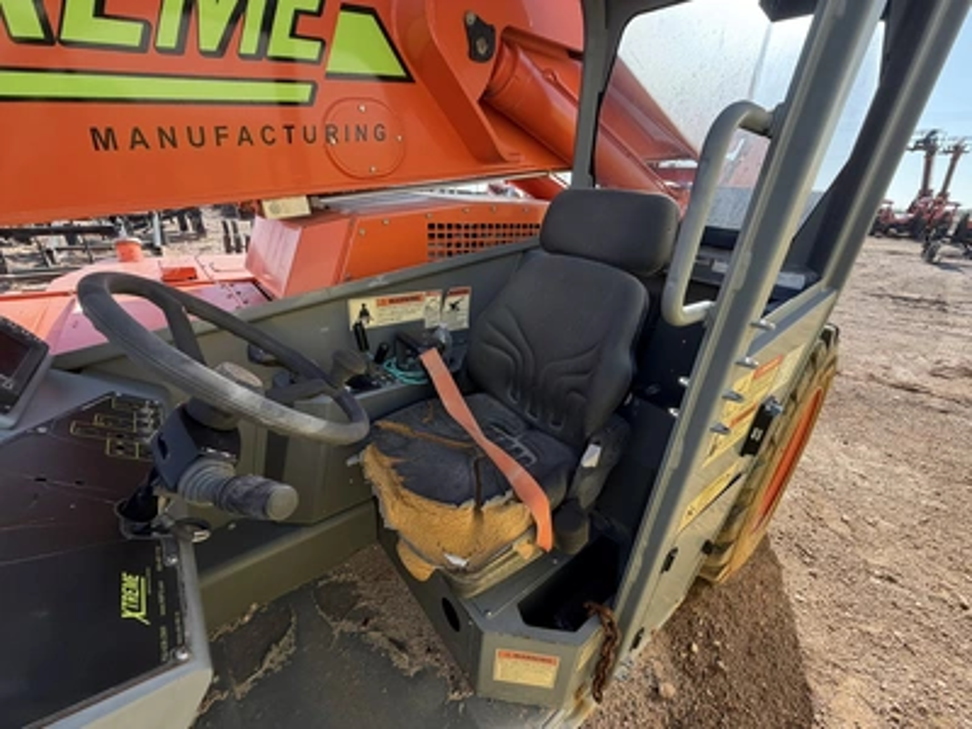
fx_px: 393
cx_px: 486
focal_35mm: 14
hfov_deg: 102.1
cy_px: 364
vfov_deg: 85.7
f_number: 2.2
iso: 64
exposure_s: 1/433
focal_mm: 2.22
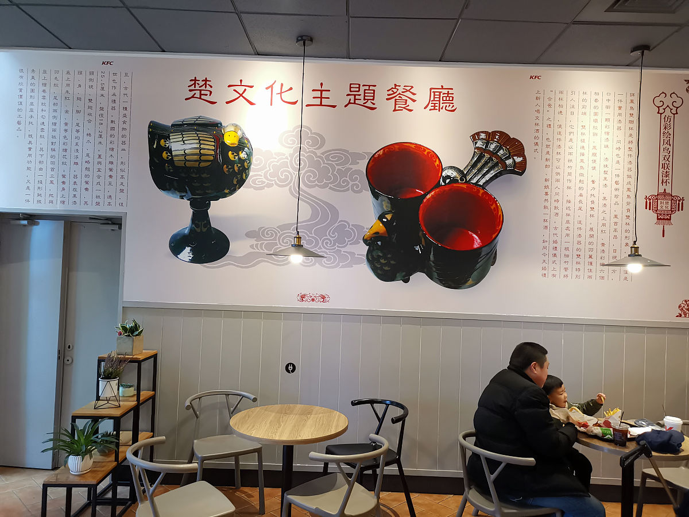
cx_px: 344
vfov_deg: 51.4
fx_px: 537
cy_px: 258
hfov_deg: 65.3
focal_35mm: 27
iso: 500
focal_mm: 3.95
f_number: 1.8
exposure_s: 1/100
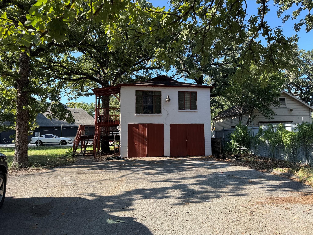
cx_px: 156
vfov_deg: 56.8
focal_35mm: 24
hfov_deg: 71.6
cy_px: 118
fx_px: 217
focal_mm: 6.76
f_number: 1.78
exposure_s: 1/1174
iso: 80
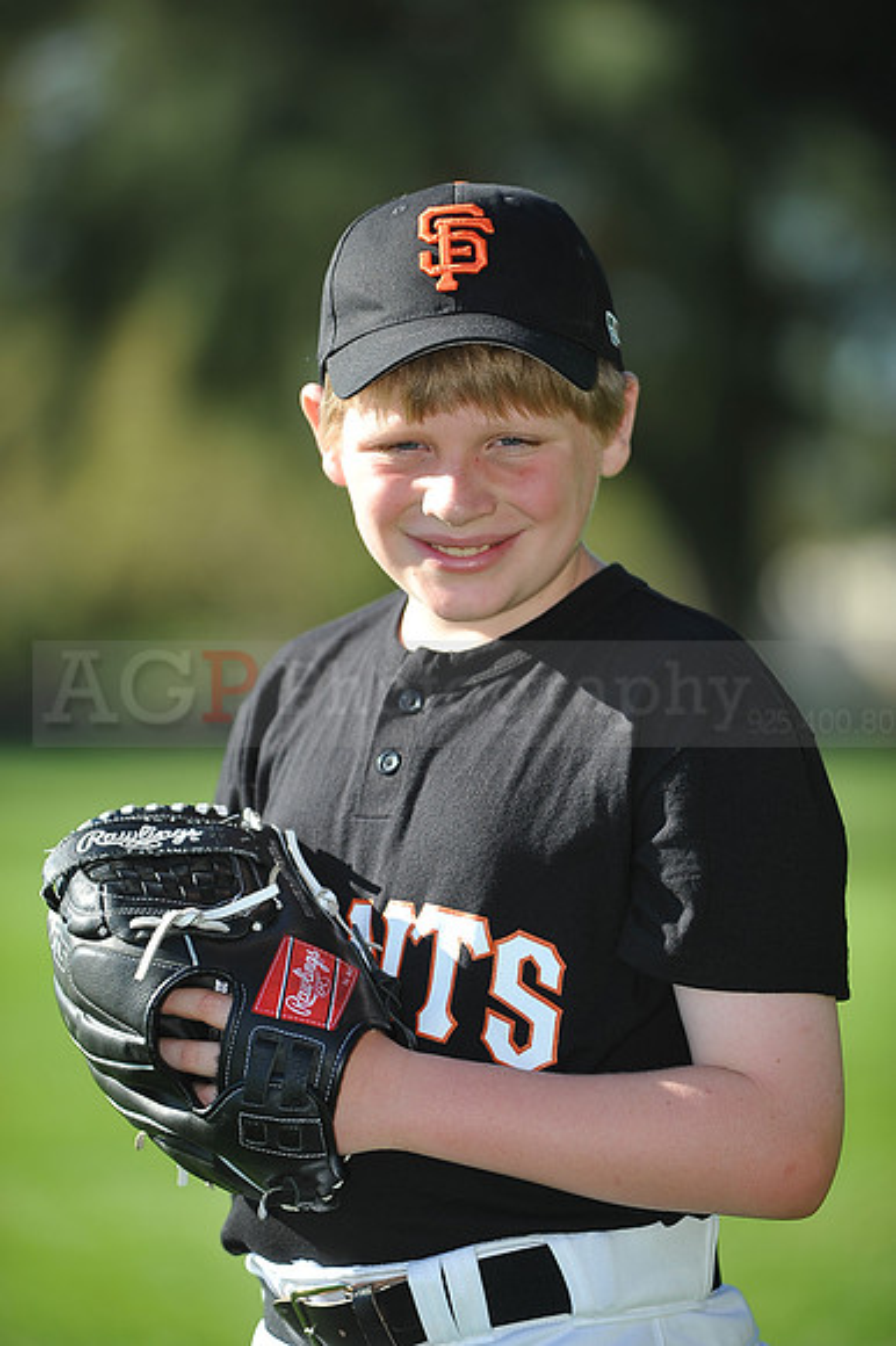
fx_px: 7475
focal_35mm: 200
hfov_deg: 6.9
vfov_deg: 10.3
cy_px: 673
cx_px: 448
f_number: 4
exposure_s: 1/800
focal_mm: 200
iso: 200
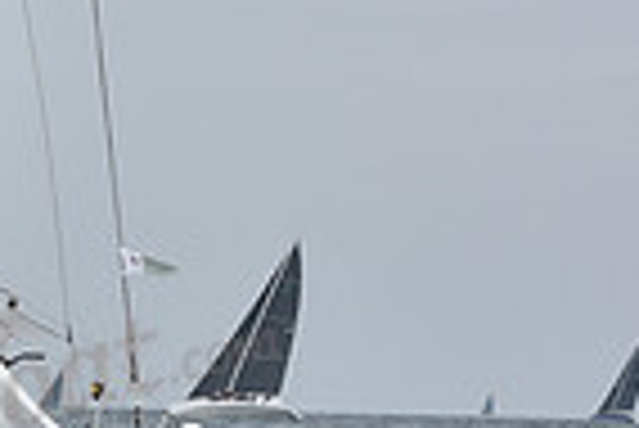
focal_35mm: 286
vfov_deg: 4.8
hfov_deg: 7.0
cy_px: 237
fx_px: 5082
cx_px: -585
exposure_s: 1/800
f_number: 9
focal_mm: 70
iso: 250
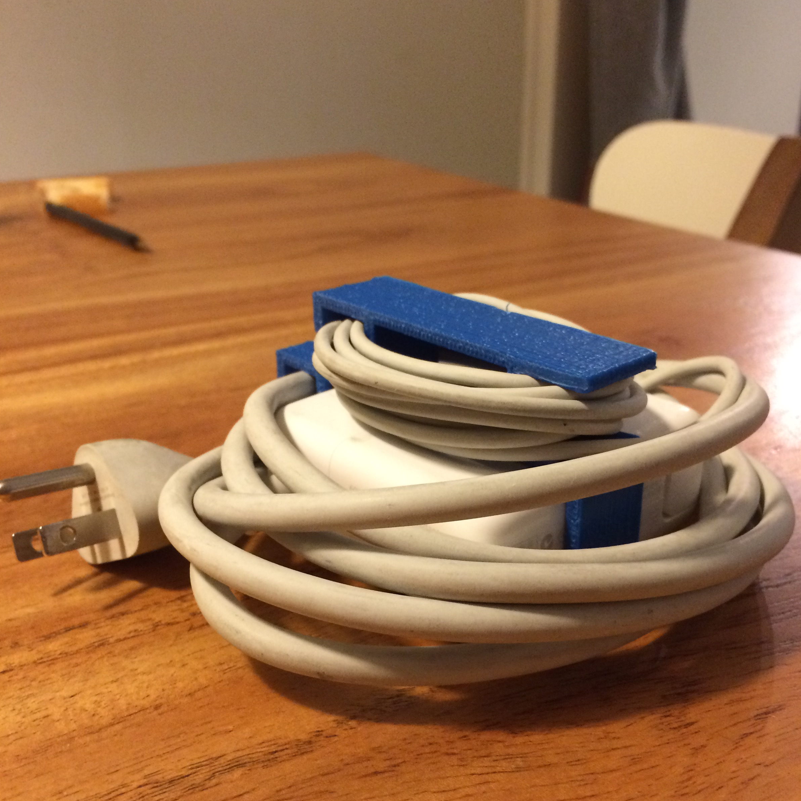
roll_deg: +0.6
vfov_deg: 47.2
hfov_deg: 47.2
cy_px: 440
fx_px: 916
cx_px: 406
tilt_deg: -24.1
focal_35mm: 35
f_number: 2.2
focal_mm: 4.15
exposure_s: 1/17
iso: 320
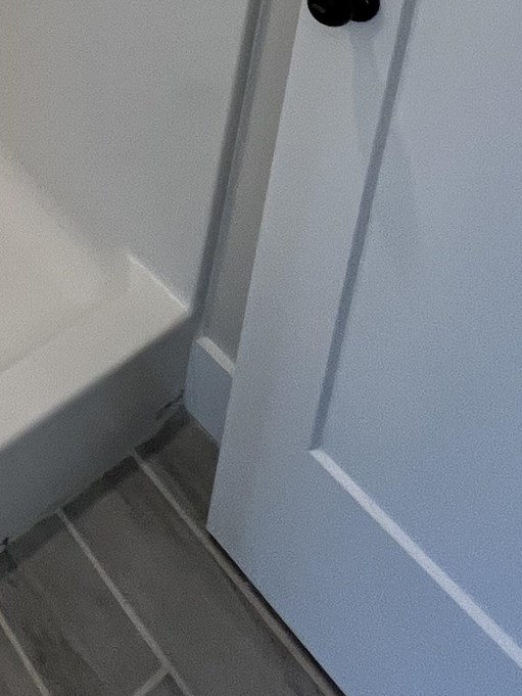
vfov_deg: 28.0
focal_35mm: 44
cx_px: -106
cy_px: -357
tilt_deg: -11.1
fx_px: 884
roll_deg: -3.8
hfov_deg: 28.5
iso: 100
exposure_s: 1/120
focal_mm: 1.57
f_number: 1.8
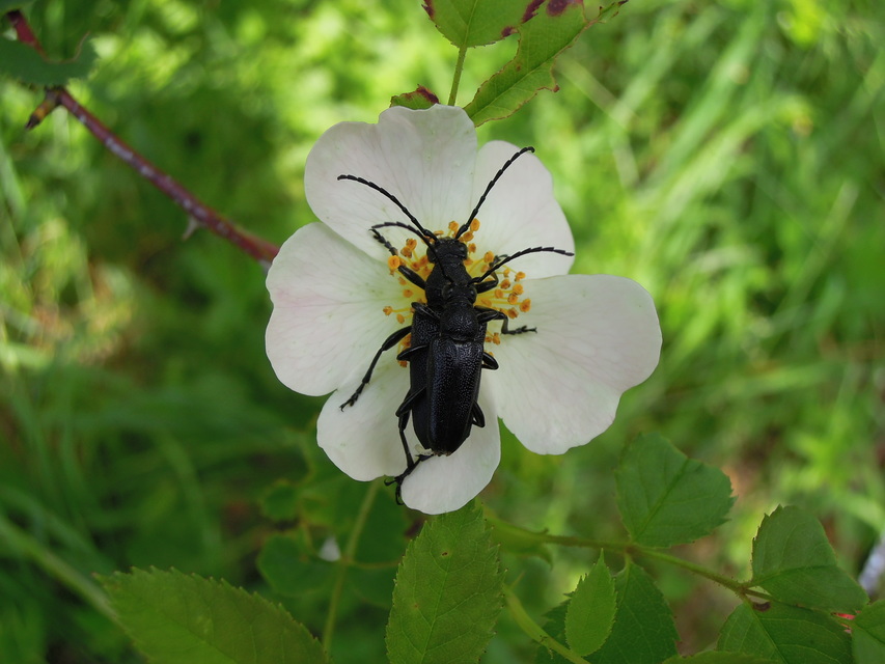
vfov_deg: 29.1
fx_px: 1278
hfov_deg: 38.2
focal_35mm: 50
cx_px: 442
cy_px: 332
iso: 160
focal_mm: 9
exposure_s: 1/400
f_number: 3.7
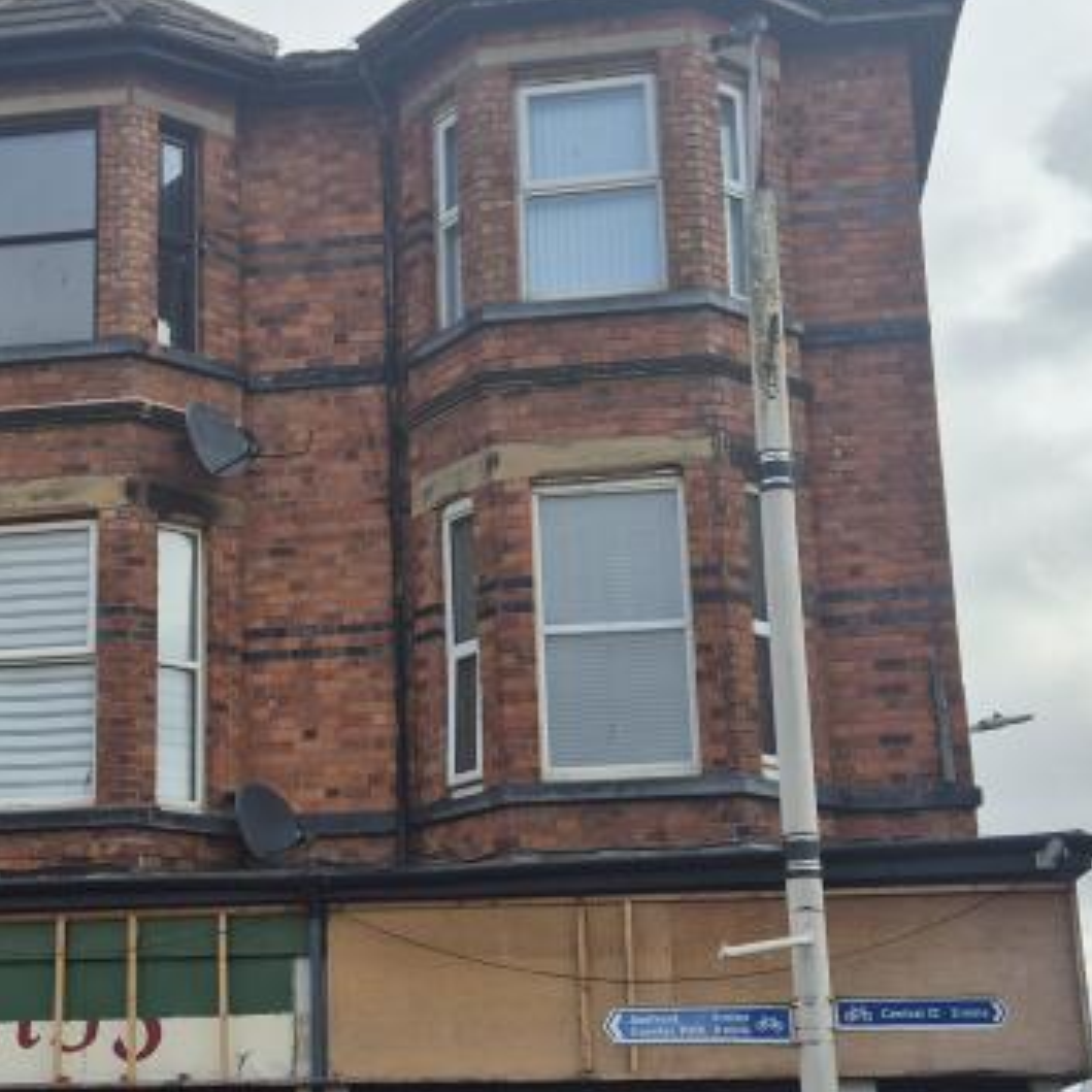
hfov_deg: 28.5
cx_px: 235
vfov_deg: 28.9
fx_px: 2106
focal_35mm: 59
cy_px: 699
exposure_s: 1/2152
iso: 25
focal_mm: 5.4
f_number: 1.8
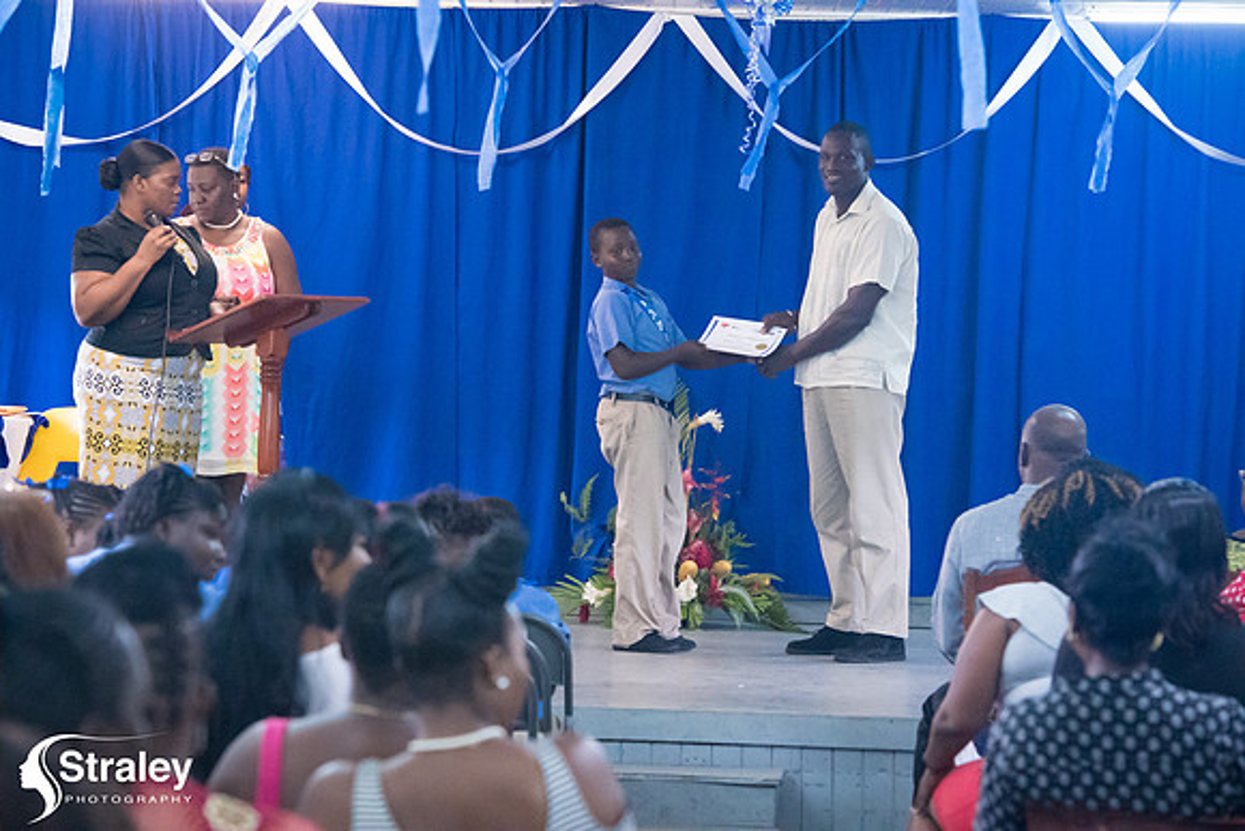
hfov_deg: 15.2
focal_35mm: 135
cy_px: 416
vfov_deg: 10.2
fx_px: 4670
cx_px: 622
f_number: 6.3
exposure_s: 1/200
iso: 20000
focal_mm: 135
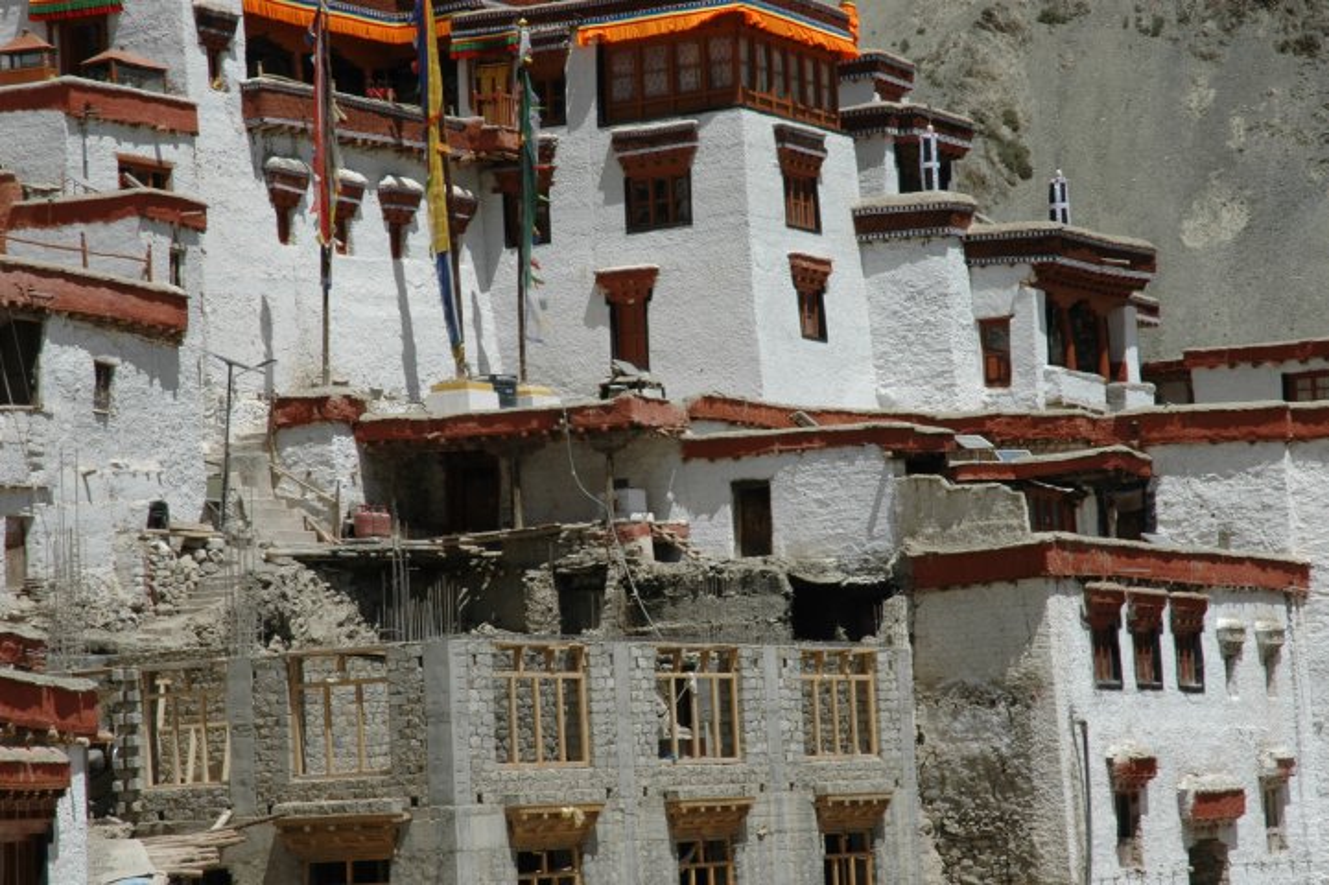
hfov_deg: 19.5
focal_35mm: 105
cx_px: 664
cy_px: 442
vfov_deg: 13.0
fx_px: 3874
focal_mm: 70
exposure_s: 1/160
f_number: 18
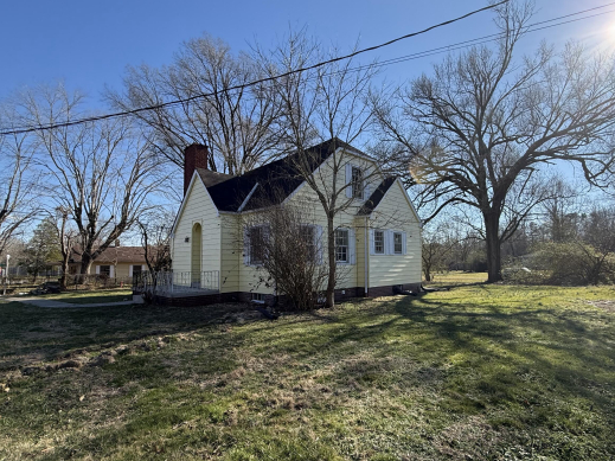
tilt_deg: +3.0
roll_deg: +1.0
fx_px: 320
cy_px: 242
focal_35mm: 18
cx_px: 324
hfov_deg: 87.7
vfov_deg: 71.5
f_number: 2.2
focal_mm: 2.22
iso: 50
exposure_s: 1/1125
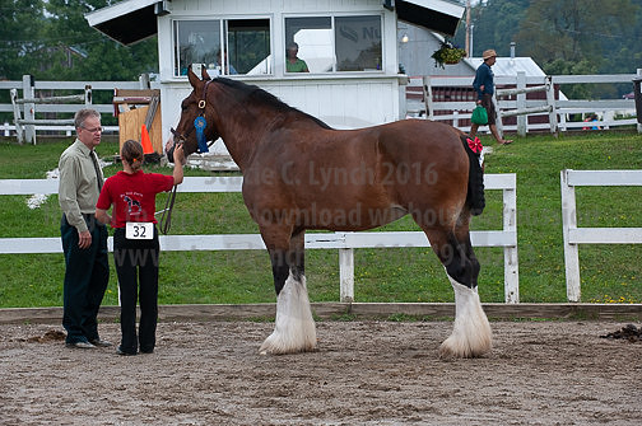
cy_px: 213
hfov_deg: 14.7
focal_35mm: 140
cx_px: 321
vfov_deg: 9.8
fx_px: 2494
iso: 1400
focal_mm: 140
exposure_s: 1/1000
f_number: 5.6
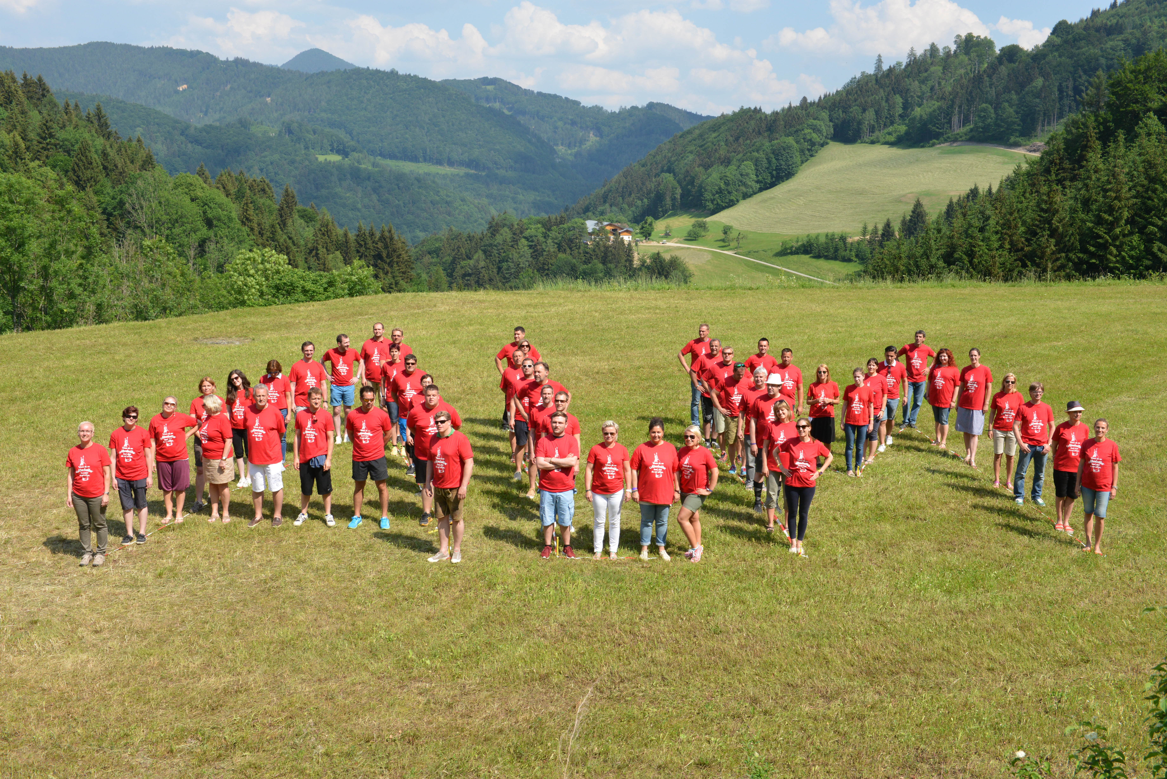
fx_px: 1167
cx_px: 584
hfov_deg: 53.1
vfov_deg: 36.9
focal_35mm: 36
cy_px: 390
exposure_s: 1/640
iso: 800
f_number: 13
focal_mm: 36
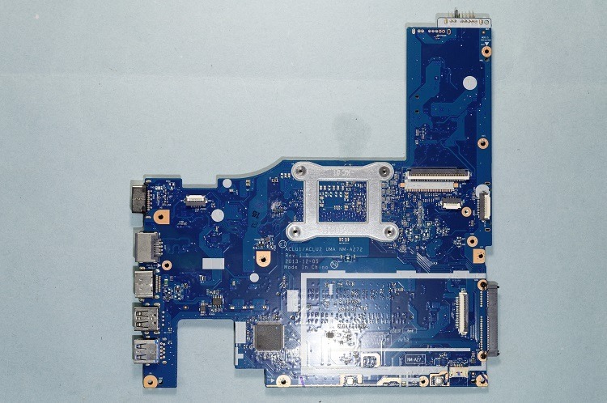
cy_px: 202
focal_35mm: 45
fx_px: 758
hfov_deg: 43.7
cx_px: 304
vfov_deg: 29.8
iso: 100
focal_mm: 30
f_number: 8
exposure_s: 1/6
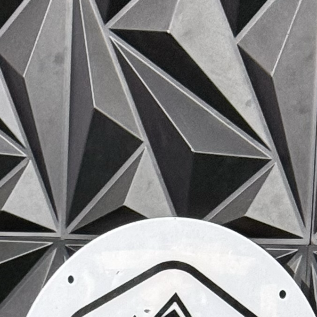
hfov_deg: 6.9
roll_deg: -2.6
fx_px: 2632
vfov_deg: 6.4
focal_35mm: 254
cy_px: 855
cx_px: 64
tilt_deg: -11.9
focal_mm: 6.76
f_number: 1.78
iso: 160
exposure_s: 1/60
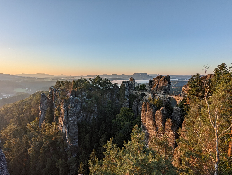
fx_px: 107
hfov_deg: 94.4
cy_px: 88
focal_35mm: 16
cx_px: 116
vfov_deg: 78.2
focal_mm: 2.35
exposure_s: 1/720
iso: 43
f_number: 2.2
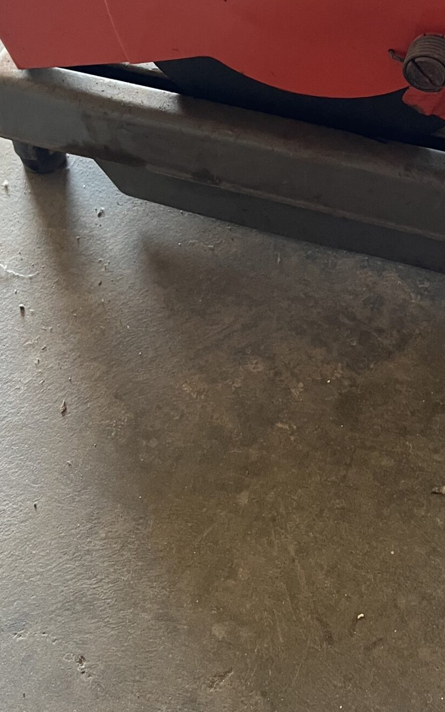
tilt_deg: -48.6
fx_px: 1048
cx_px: 303
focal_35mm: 54
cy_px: 150
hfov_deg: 23.8
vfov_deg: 36.3
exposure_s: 1/60
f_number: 1.6
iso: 250
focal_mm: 5.1
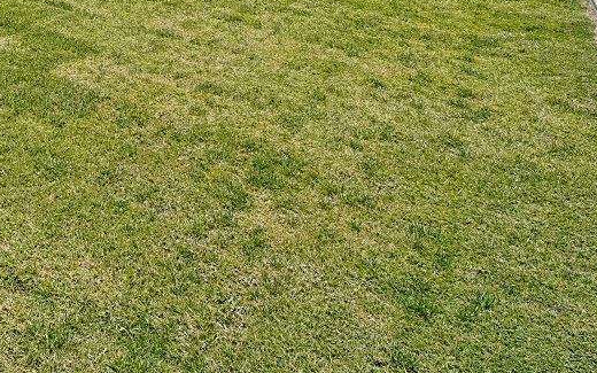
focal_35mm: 35
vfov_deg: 30.0
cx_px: -20
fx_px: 569
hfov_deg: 45.3
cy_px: -94
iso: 250
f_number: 7.1
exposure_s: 1/1250
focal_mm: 14
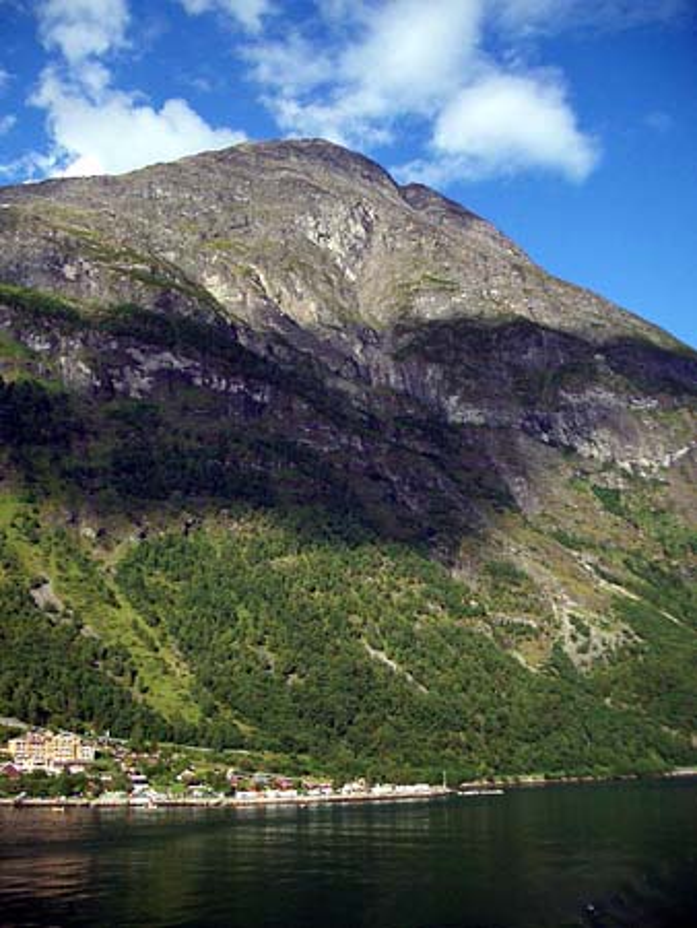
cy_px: 464
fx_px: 939
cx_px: 348
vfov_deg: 52.6
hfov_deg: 40.7
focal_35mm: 35
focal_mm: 5.8
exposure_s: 1/800
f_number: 2.6
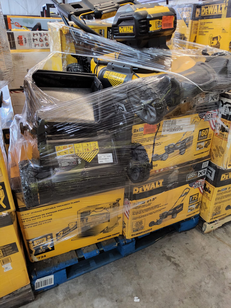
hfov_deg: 54.9
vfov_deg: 69.4
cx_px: 116
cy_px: 154
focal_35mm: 25
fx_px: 222
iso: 800
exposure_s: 1/60
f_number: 2
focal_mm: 3.08
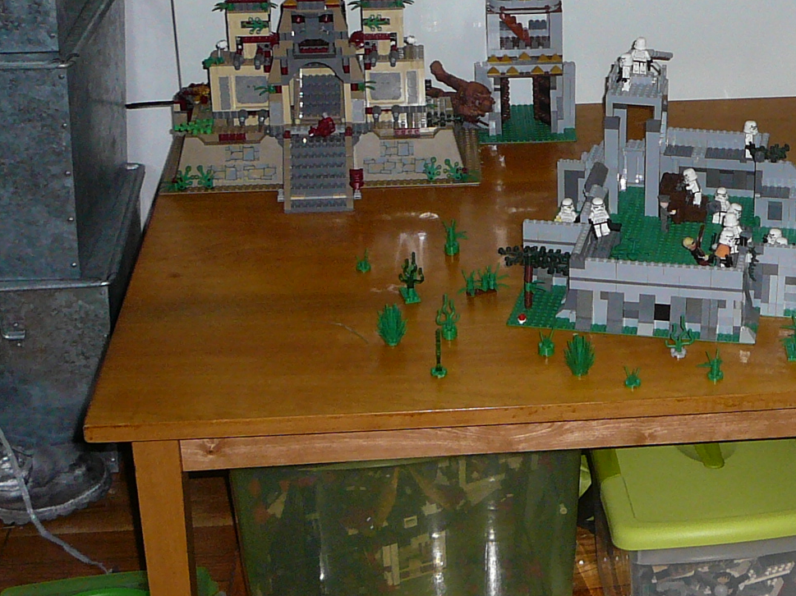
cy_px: 193
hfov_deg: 25.7
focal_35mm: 74
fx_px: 1701
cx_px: 679
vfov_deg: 19.8
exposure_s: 1/30
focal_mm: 5.2
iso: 160
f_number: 2.8
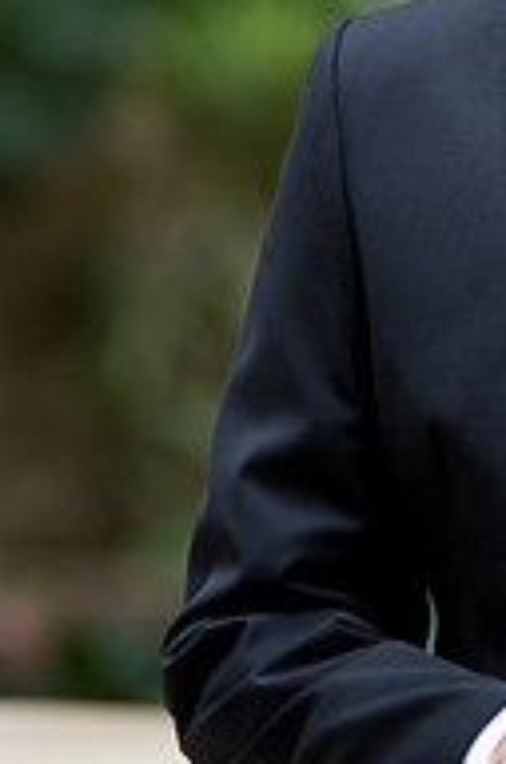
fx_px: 10450
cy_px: 131
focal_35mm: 493
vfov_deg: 4.2
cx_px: 592
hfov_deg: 2.8
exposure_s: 1/200
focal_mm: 140
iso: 640
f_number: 2.8
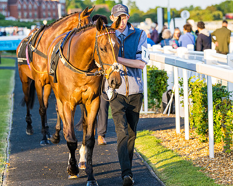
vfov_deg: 8.9
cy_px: 90
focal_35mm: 173
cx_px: 164
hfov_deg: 11.1
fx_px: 1193
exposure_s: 1/500
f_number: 4
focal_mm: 105
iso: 400
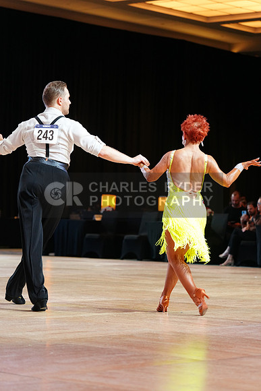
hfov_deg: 12.5
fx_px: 1195
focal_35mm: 110
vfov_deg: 18.6
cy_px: 196
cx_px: 130
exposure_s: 1/250
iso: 2500
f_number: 4
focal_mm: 110
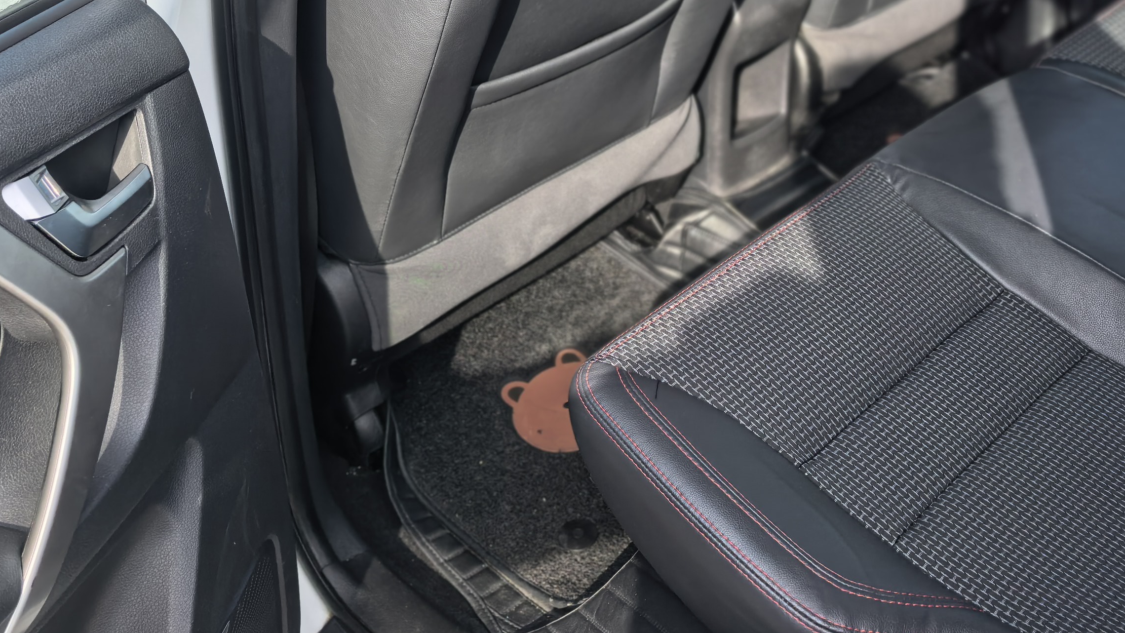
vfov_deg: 24.3
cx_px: 598
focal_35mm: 47
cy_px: 0
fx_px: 1402
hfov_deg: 43.7
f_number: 2
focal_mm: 5.75
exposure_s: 1/1515
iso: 50
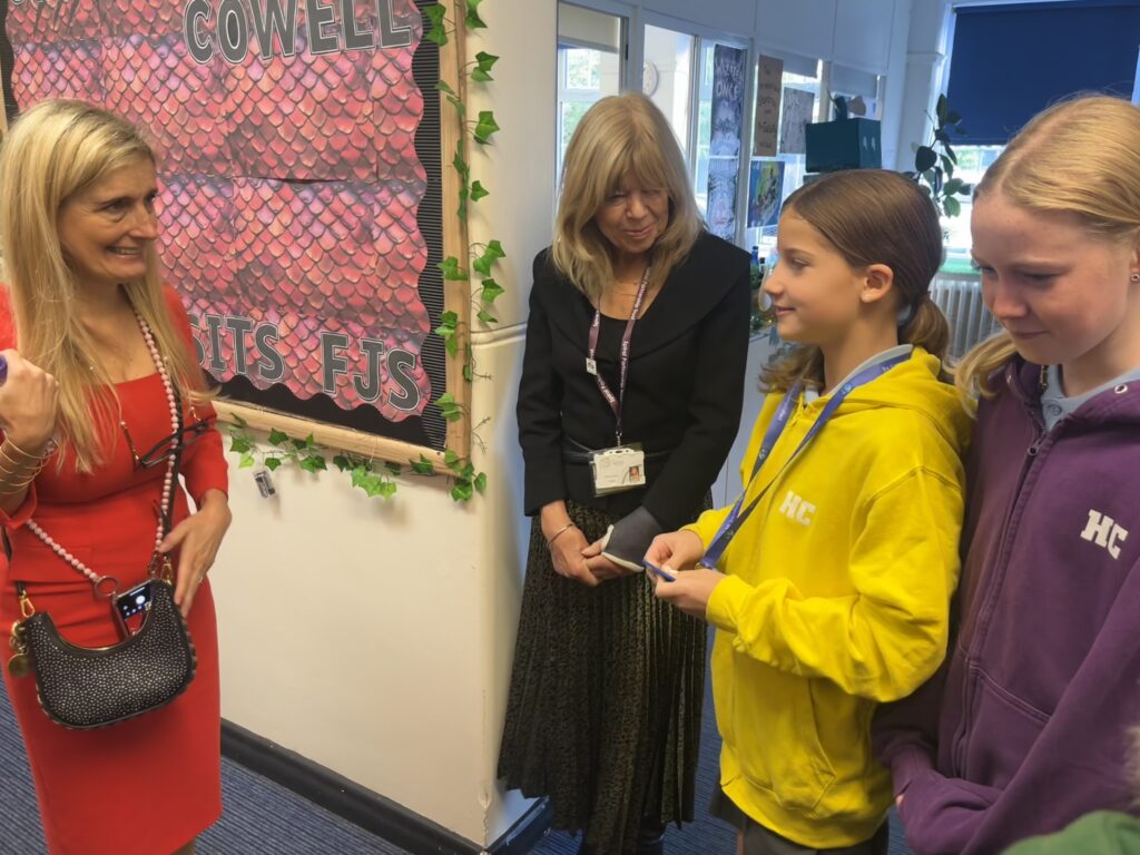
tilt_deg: -17.2
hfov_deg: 67.3
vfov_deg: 53.1
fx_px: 856
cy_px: 428
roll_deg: +0.1
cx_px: 570
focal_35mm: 26
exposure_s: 1/50
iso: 100
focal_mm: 5.1
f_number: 1.6
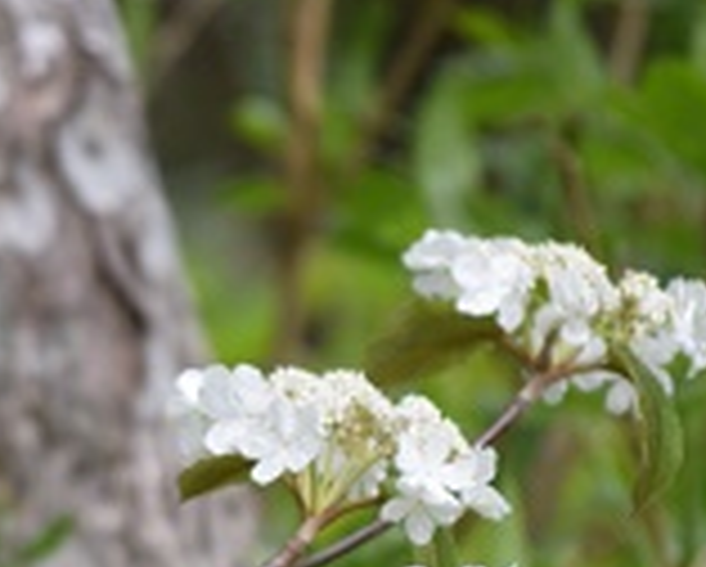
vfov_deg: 2.7
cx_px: 72
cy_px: 472
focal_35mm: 579
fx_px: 12122
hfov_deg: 3.3
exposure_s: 1/500
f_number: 5.6
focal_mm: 135
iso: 400
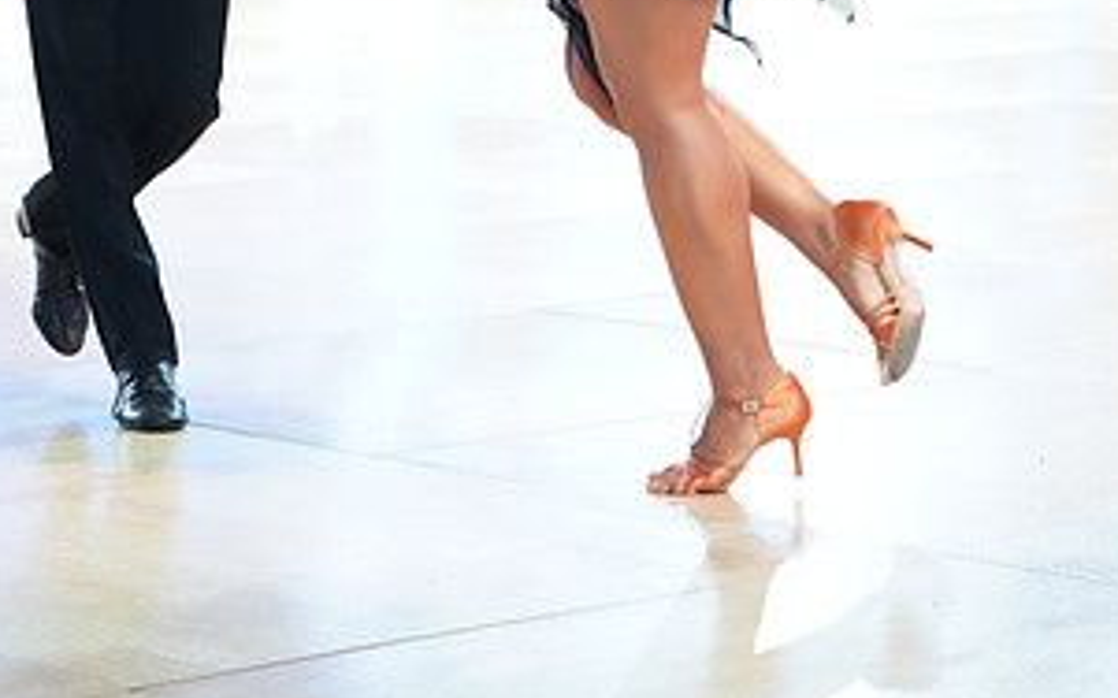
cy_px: -290
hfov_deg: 13.2
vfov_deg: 8.1
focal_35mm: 159
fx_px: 4844
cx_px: 581
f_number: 4.5
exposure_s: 1/400
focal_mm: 81
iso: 6400
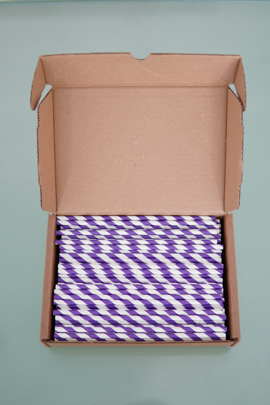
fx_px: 506
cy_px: 202
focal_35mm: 45
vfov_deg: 43.6
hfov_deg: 29.9
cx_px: 135
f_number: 1.4
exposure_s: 1/640
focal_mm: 30
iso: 640
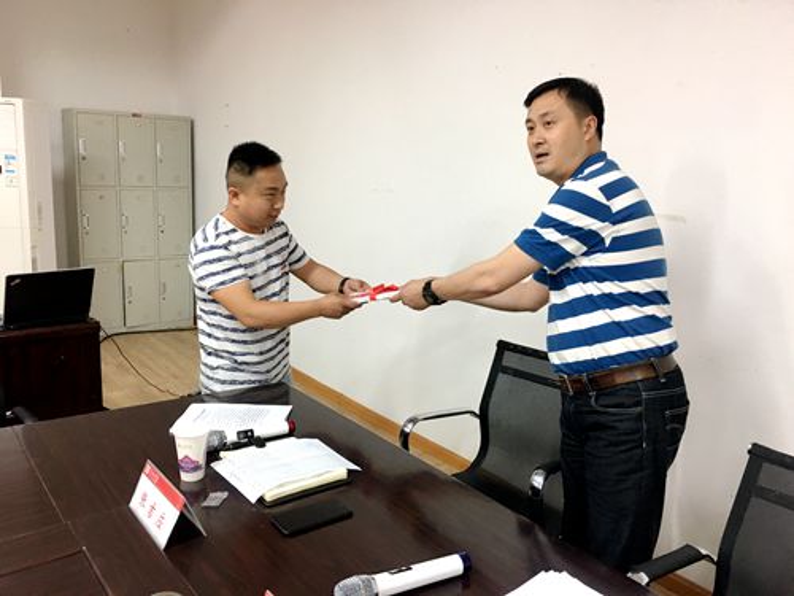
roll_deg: -2.8
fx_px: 665
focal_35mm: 29
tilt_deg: -10.9
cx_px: 397
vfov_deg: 48.2
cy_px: 298
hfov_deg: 61.7
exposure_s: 1/17
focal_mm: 4.15
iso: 64
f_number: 2.2
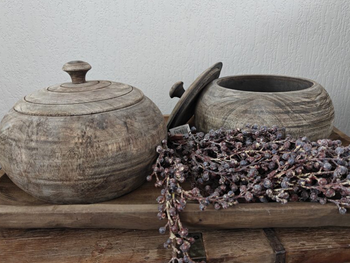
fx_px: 283
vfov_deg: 49.7
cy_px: 143
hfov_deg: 63.4
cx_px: 181
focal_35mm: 28
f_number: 1.6
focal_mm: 6.06
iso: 1250
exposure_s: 1/84
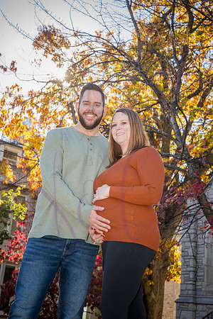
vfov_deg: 28.8
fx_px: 621
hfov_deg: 19.5
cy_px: 160
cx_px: 106
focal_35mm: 70
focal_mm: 70
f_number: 10
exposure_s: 1/160
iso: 640
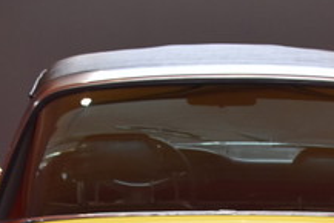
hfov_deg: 11.0
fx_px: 1725
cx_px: 241
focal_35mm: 186
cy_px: 351
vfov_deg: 7.3
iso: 800
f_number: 3.5
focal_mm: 35
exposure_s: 1/60
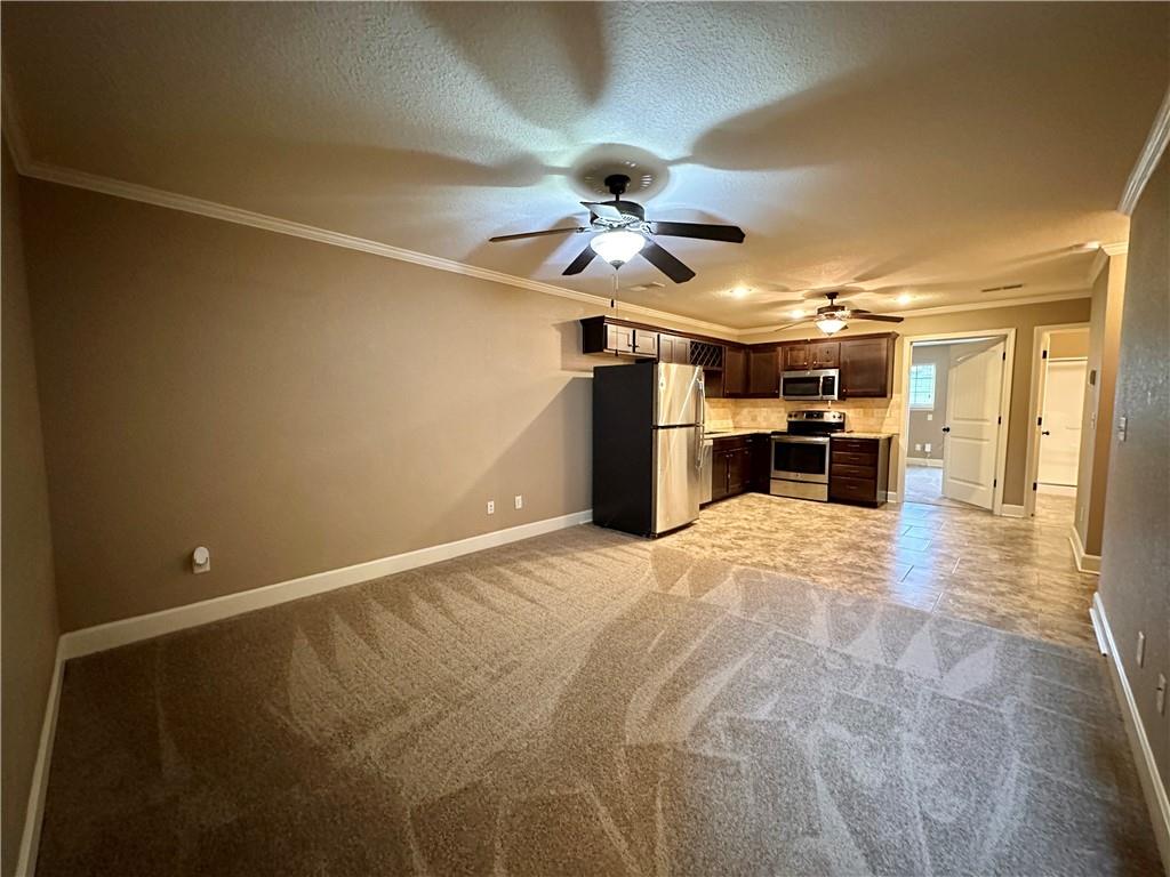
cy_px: 438
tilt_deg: -4.5
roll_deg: -0.4
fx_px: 473
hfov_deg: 102.1
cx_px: 585
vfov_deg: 85.7
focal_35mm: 14
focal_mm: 2.22
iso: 1250
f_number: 2.2
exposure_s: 1/40
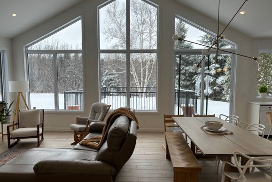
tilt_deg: -4.6
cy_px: 100
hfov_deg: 65.5
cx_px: 133
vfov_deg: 46.3
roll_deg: +0.2
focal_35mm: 28
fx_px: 212
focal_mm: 5.96
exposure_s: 1/512
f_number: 1.6
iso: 50
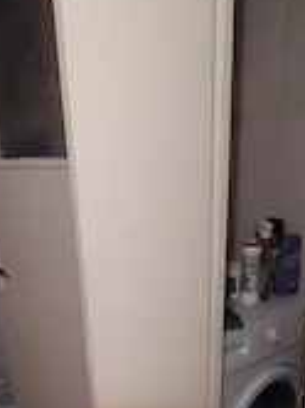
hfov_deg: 35.0
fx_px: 483
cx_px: 133
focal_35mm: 41
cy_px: 337
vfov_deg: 43.3
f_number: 2.2
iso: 1209
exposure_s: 1/25
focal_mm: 1.42
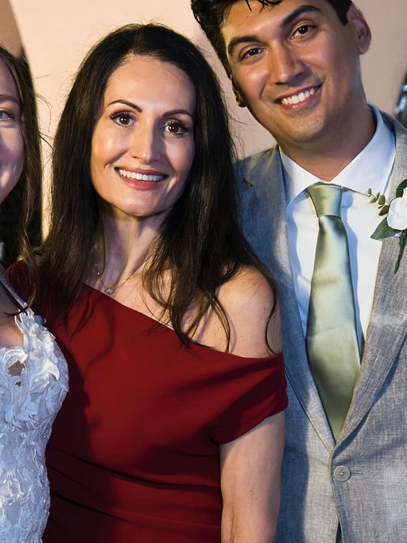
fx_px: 1662
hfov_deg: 14.0
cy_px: 308
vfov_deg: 18.5
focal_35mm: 106
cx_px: 176
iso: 5000
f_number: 4
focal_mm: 47
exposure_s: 1/160
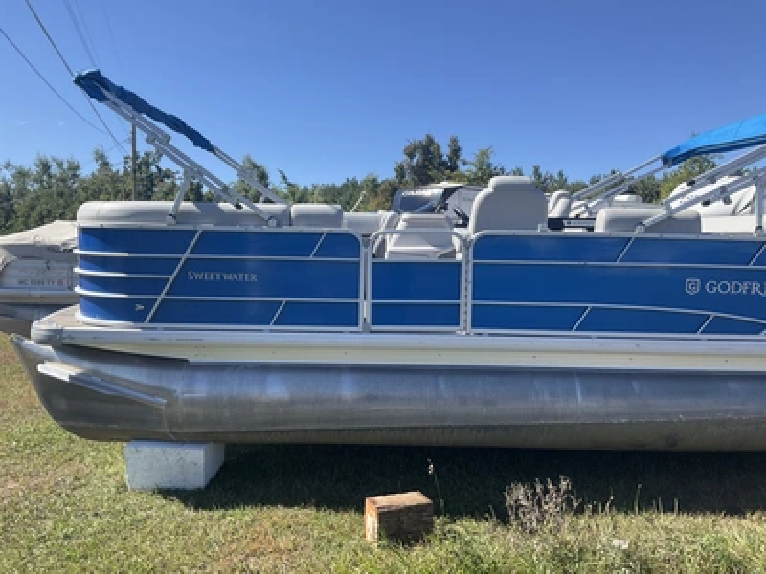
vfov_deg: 48.2
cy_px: 287
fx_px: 642
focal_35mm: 29
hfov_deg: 61.7
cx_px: 383
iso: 25
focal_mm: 3
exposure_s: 1/1144
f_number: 1.8
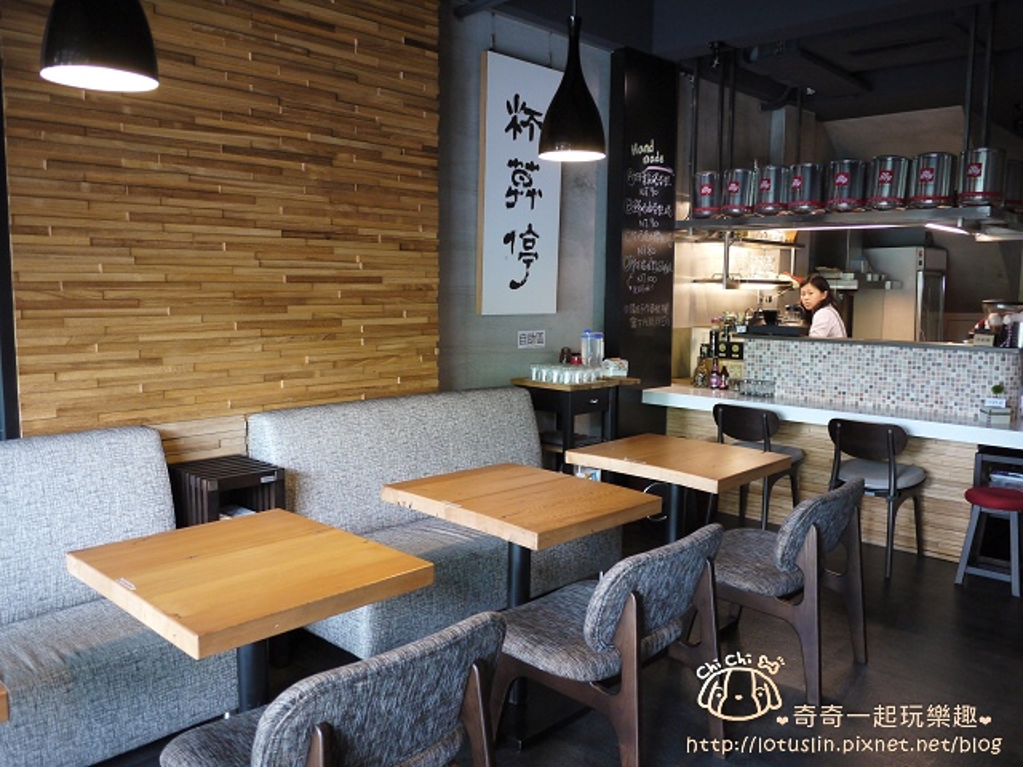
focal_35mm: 28
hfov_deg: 63.4
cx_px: 512
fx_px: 827
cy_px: 384
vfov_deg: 49.7
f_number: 2.5
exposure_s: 1/50
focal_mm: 14
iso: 400
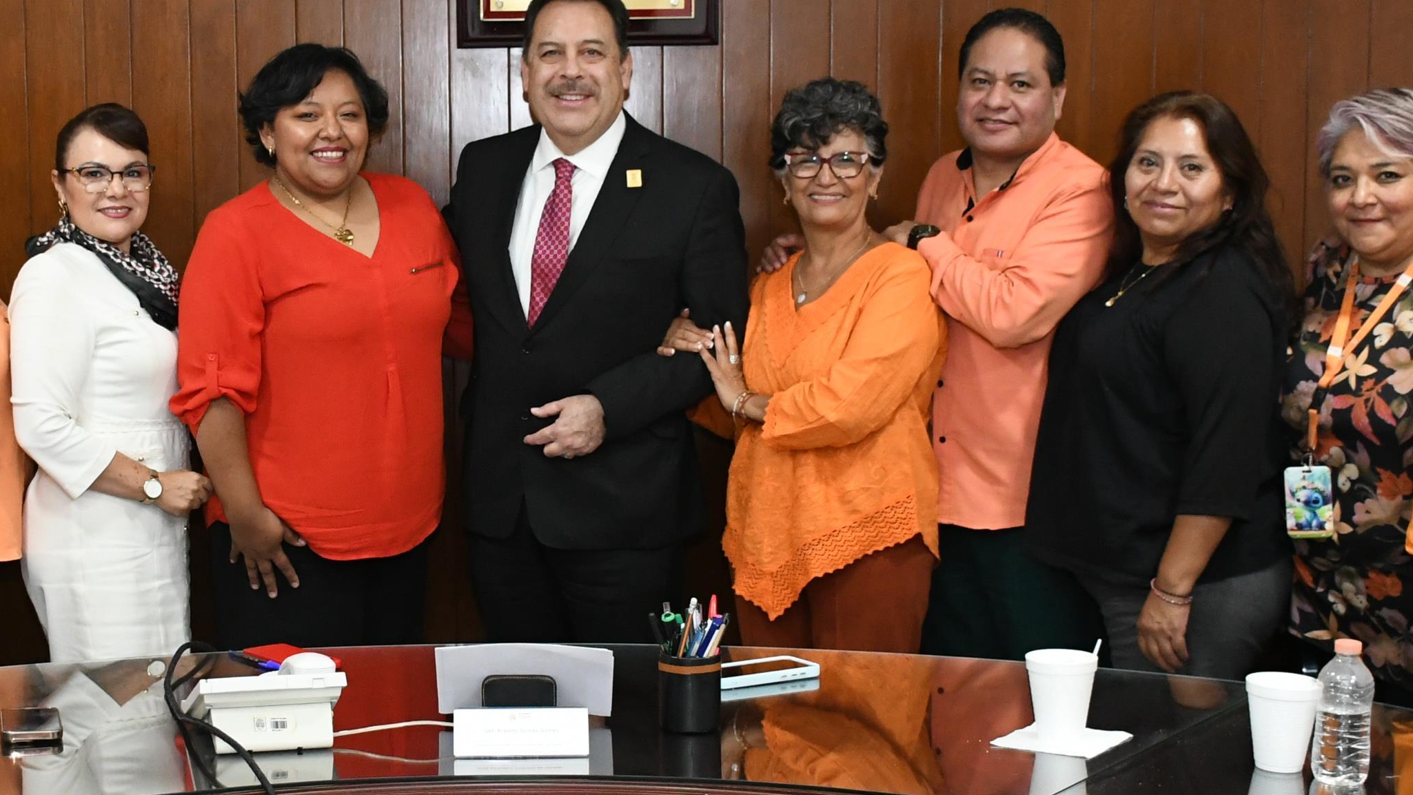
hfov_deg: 32.6
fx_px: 2398
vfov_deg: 18.8
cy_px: 414
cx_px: 477
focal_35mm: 64
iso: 2500
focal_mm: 20
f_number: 3.5
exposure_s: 1/125
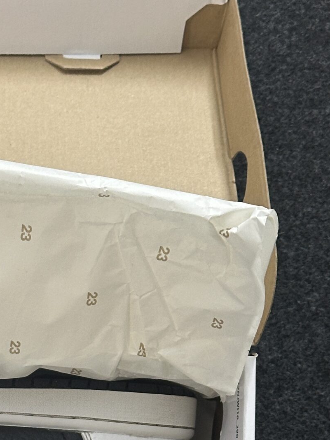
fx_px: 1463
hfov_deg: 12.6
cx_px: -35
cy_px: 355
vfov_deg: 17.0
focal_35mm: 115
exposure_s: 1/33
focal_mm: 6.86
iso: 200
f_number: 1.78
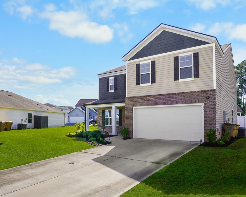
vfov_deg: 63.5
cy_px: 82
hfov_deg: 74.0
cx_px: 161
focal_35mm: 22
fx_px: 158
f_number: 10
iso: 100
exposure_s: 1/160
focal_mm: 11
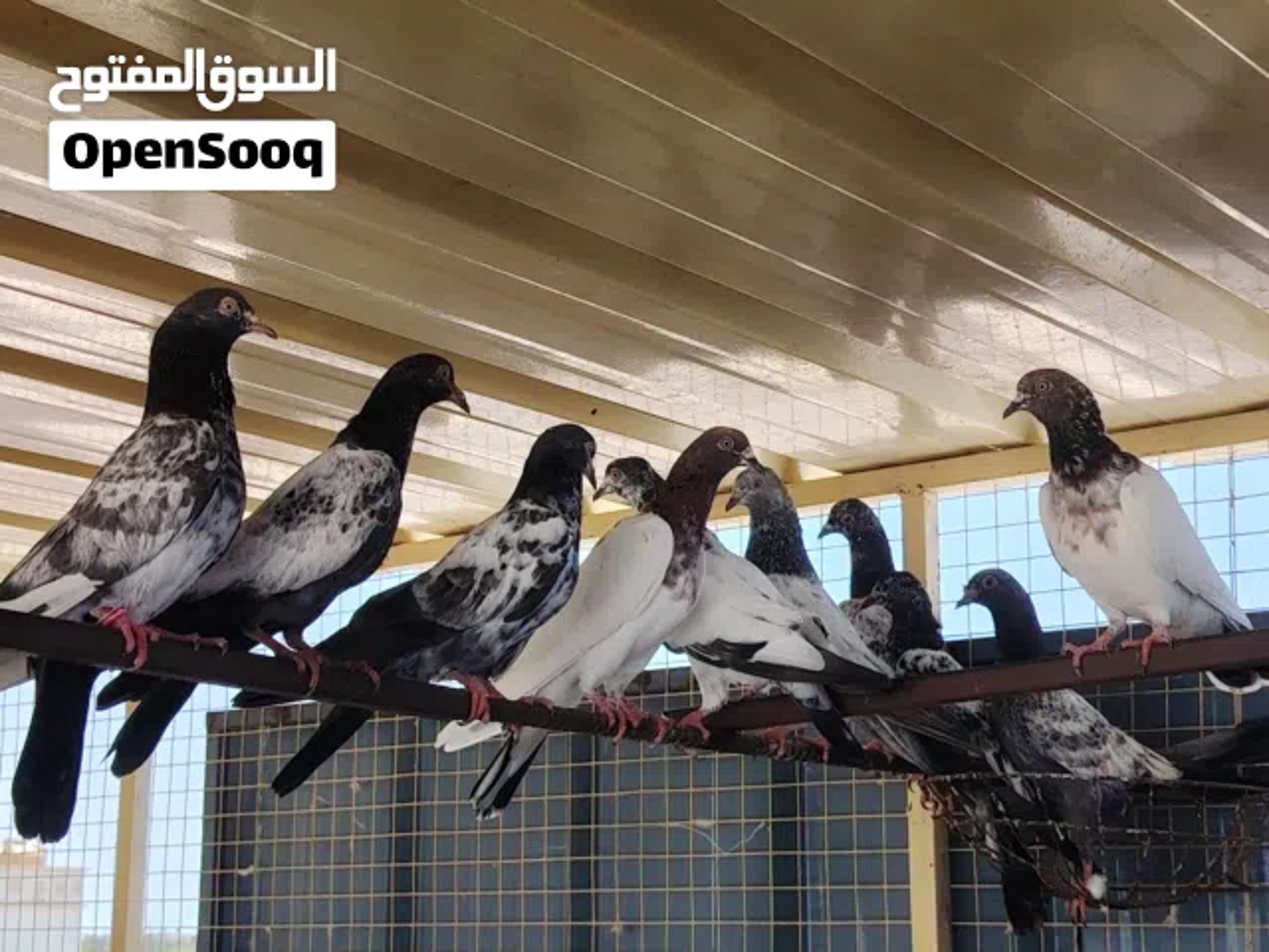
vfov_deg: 24.8
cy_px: 476
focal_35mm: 59
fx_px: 2163
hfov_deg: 32.7
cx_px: 634
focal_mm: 5.25
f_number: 1.75
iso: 100
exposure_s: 1/418
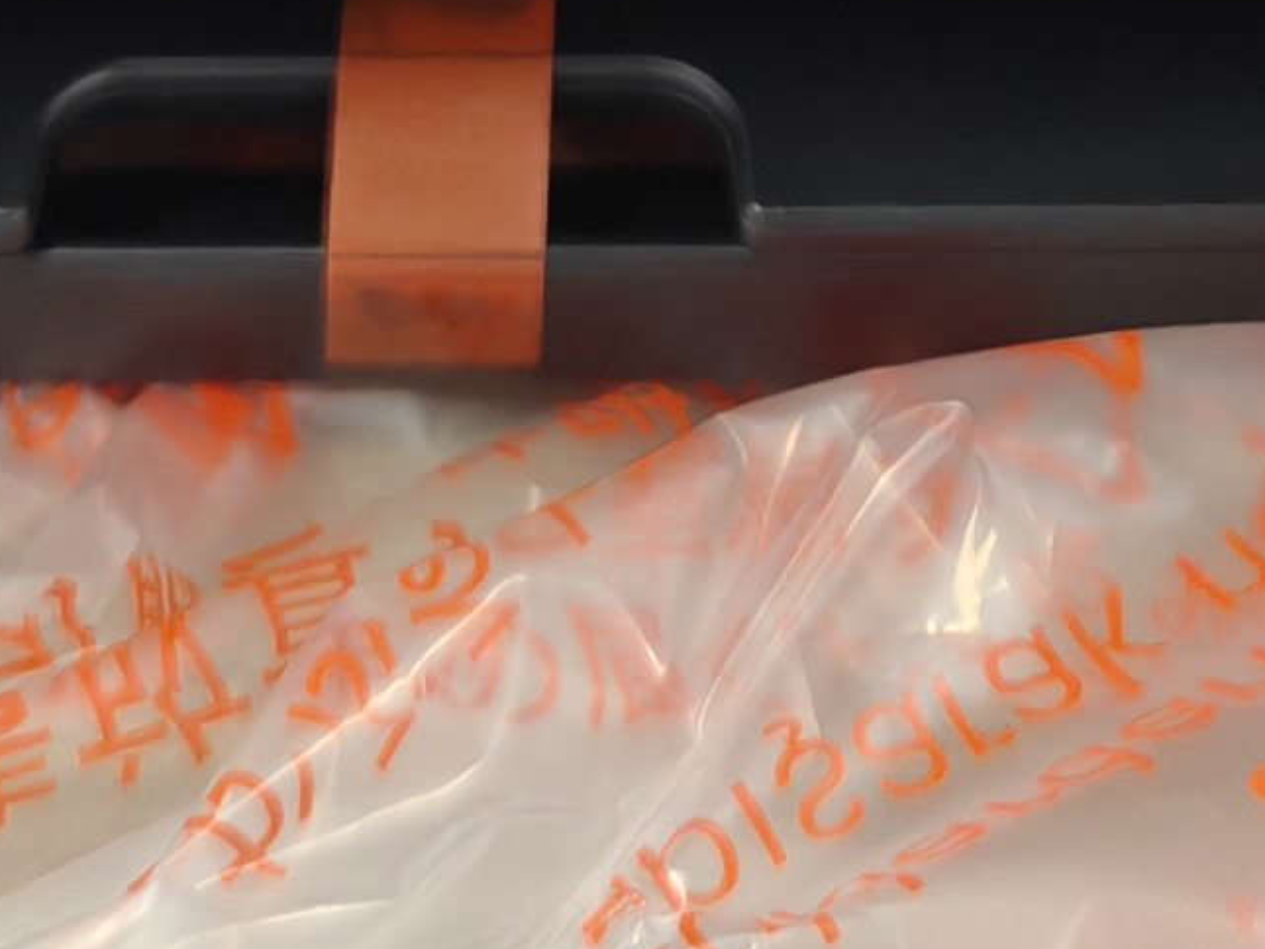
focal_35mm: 146
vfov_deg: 9.3
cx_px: 755
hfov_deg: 13.5
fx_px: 5336
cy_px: -1190
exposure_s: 1/100
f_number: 1.6
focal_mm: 6.06
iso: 320
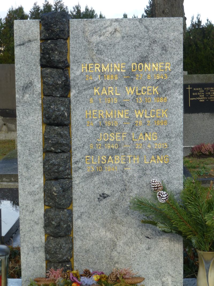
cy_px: 143
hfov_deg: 18.7
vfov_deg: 24.7
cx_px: 107
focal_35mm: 79
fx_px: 651
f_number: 5.1
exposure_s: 1/125
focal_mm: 14.2
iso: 100
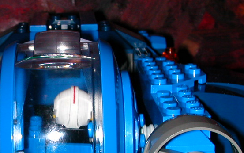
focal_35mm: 106
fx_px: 705
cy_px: 142
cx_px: 52
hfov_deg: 19.5
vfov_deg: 12.3
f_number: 5.4
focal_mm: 8.2
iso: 100
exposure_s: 1/59.9
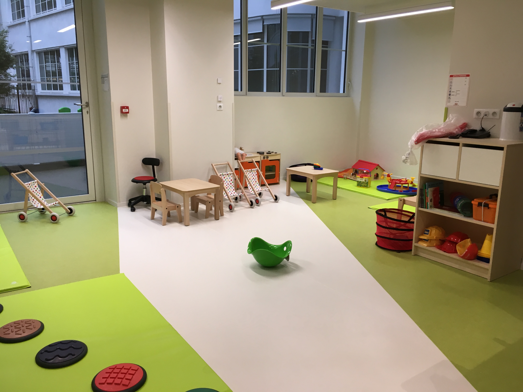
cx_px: 262
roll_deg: -2.2
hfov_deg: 61.7
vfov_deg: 48.2
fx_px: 438
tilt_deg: -18.5
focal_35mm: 29
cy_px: 196
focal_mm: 4.15
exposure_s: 1/33
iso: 32
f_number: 2.2
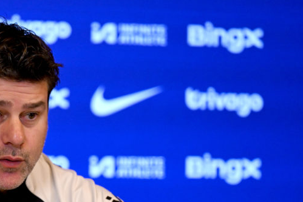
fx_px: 3266
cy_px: 190
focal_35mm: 388
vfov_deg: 3.5
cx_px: 33
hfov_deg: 5.3
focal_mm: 170
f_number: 2.8
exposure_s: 1/500
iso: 2500
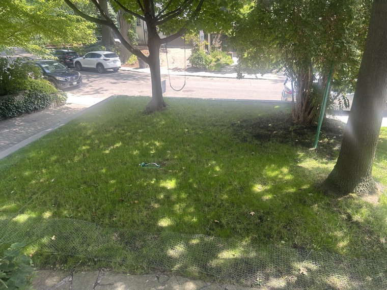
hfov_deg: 67.3
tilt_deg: -21.3
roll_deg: +2.8
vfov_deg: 53.1
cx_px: 194
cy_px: 145
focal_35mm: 26
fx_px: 291
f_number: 1.5
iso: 40
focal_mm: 5.7
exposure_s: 1/192
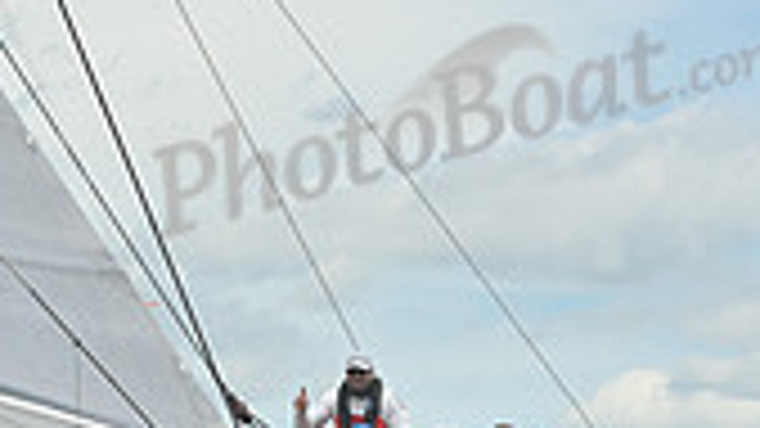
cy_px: 417
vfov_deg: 4.8
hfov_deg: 8.5
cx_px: -76
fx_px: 5057
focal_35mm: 251
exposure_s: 1/1250
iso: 250
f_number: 7.1
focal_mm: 70
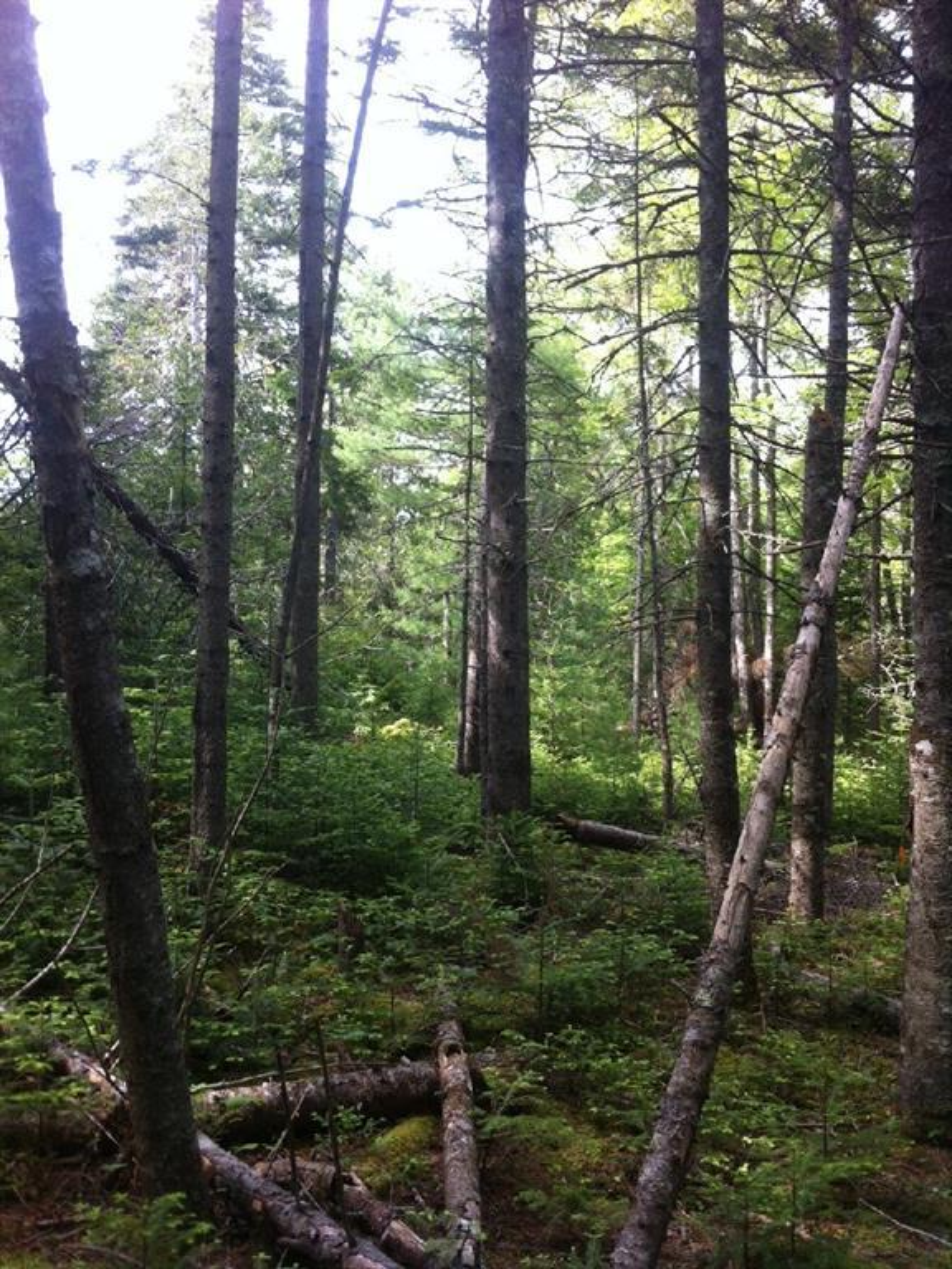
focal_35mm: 35
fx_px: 1283
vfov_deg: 52.6
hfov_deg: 40.7
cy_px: 634
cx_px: 476
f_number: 2.8
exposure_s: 1/120
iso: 100
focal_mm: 3.85
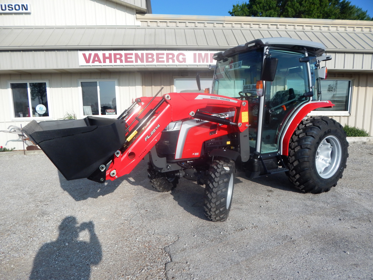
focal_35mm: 22
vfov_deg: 61.1
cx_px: 186
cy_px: 140
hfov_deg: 76.4
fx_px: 237
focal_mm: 4
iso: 125
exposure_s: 1/500
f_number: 6
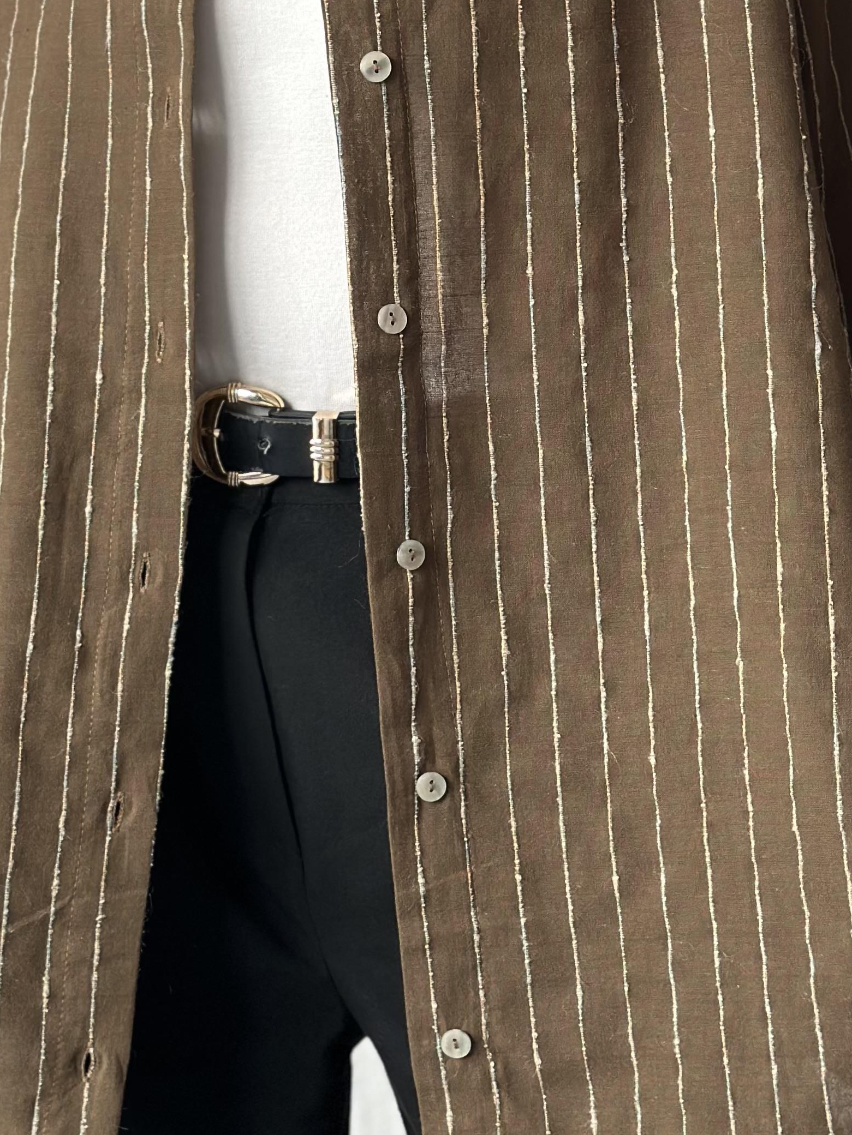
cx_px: 407
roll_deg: +0.0
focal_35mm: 93
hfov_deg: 15.9
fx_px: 3052
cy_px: 361
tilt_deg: -0.5
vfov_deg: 21.0
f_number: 1.78
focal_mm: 6.86
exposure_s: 1/60
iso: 125
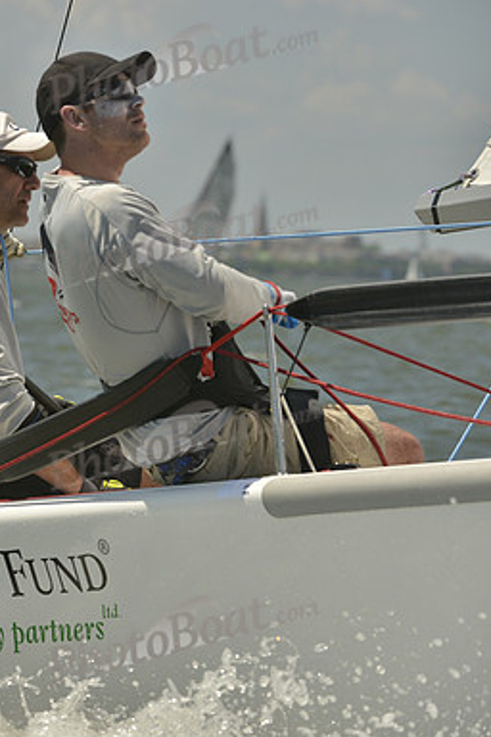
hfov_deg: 4.5
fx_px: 6178
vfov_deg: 6.8
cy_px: 368
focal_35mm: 302
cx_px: -50
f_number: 9
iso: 280
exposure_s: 1/1250
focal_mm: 200
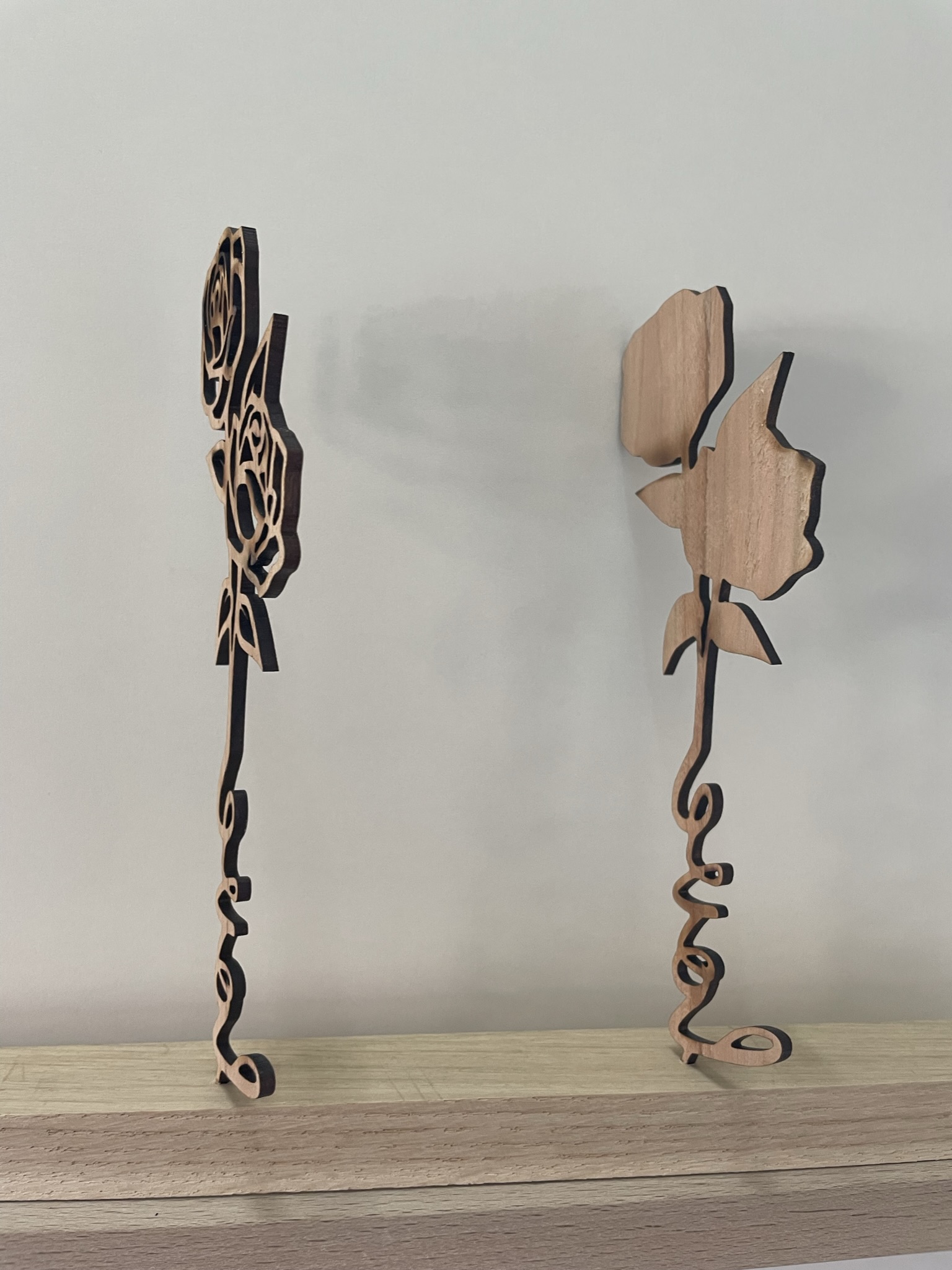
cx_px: 476
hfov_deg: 53.1
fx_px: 953
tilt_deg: -5.0
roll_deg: -2.1
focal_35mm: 26
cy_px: 635
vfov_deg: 67.3
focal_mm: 4.2
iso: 80
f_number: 1.6
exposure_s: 1/50
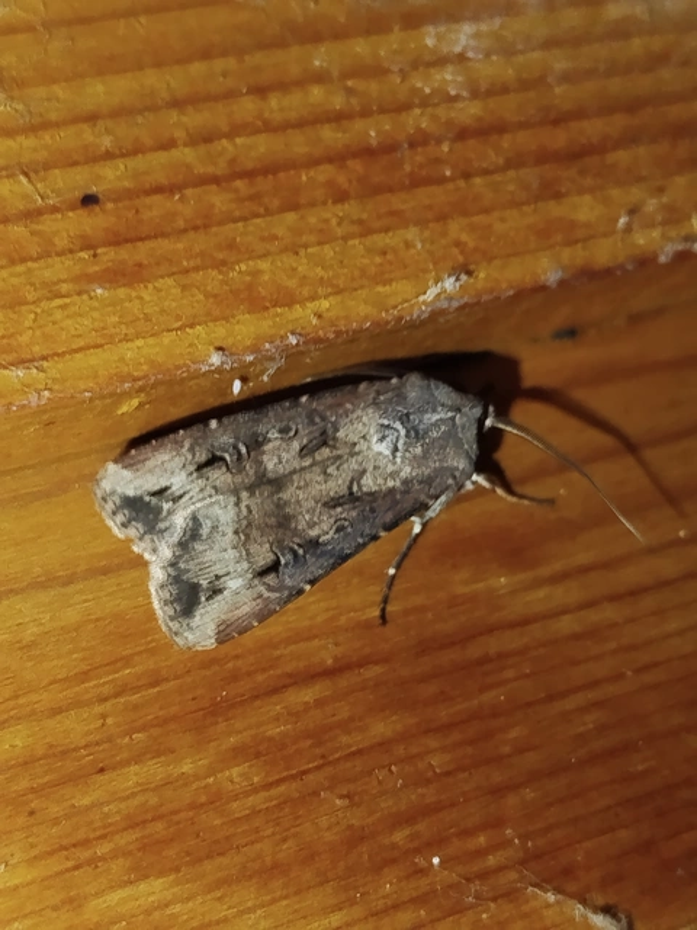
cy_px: 465
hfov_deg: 25.7
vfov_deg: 33.8
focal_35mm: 57
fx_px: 1530
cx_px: 348
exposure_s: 1/50
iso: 100
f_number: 1.7
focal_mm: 5.31
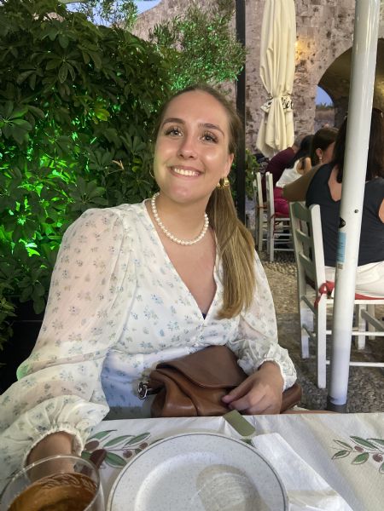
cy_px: 256
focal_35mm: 26
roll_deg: +1.4
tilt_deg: -15.7
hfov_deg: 53.1
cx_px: 192
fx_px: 385
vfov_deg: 67.3
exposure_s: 1/50
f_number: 1.8
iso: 500
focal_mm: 4.25
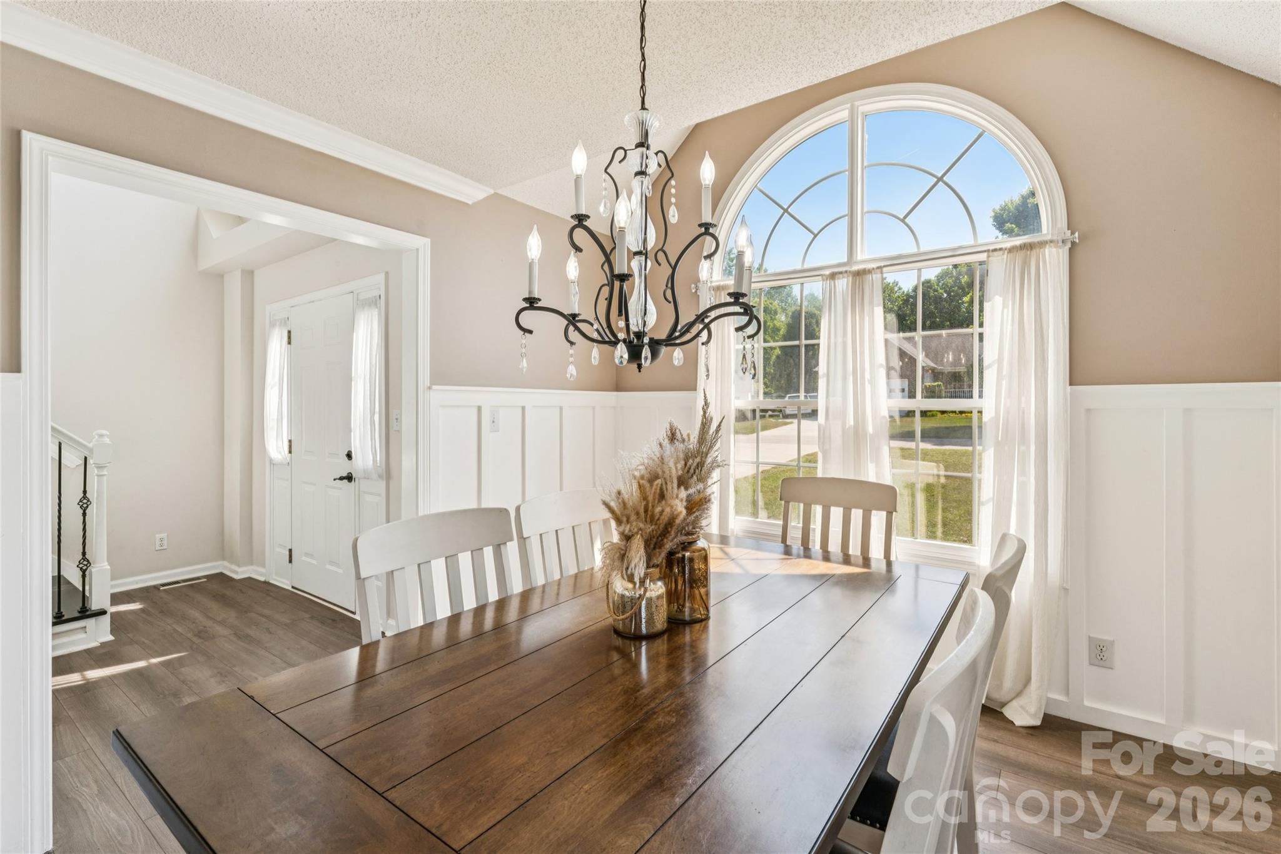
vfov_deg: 73.7
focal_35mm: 16
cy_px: 427
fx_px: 569
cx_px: 640
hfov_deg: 96.7
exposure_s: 1/60
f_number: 13
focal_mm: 16
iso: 400
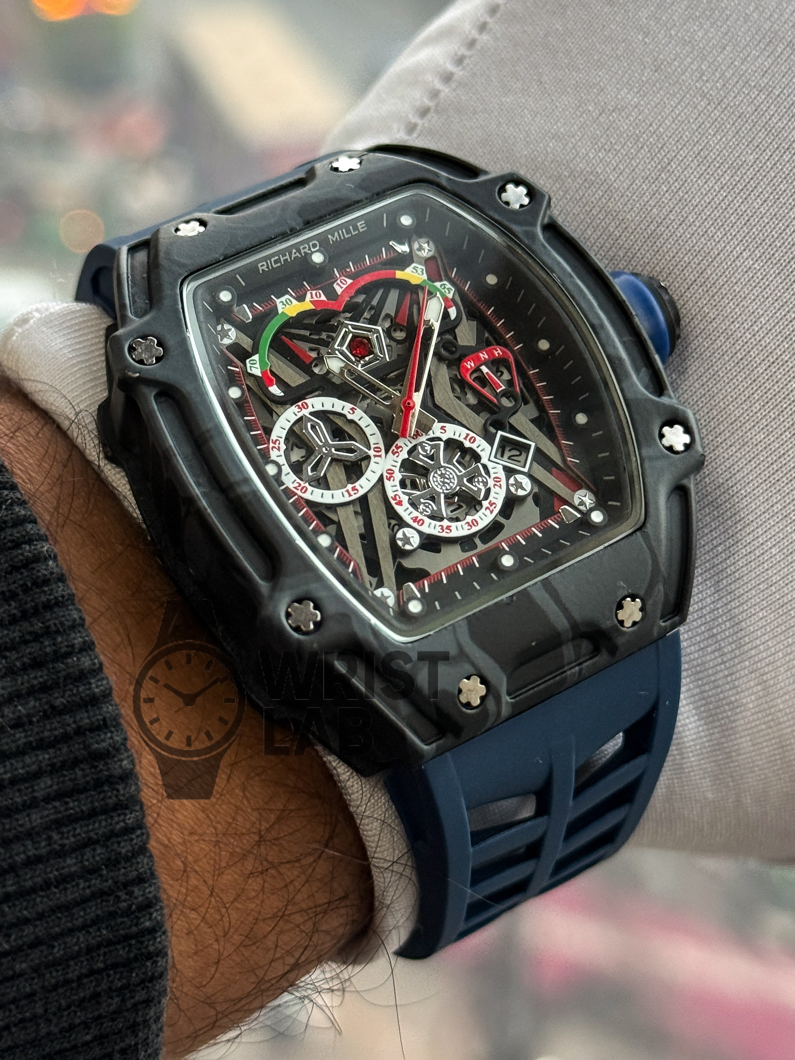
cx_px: 398
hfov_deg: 30.3
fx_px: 1470
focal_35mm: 48
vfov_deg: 39.7
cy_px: 530
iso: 160
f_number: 1.8
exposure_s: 1/50
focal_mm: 6.76
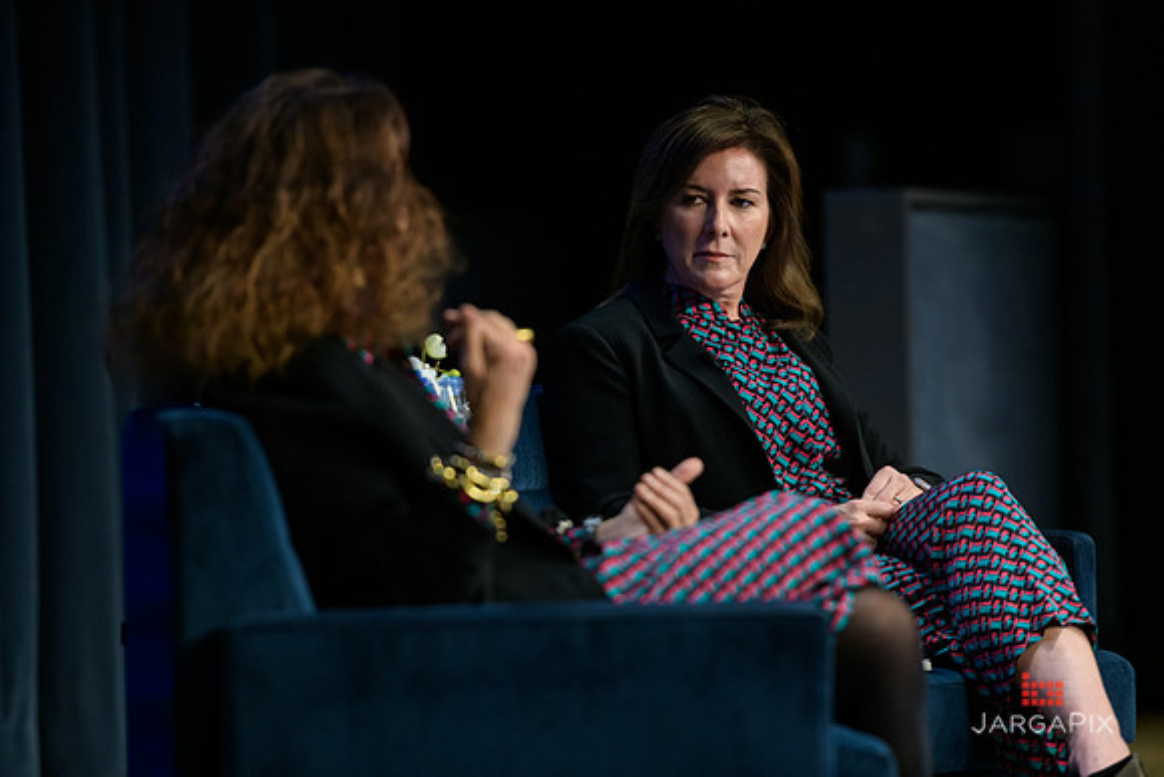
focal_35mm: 200
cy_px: 388
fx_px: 6468
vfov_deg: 6.9
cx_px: 582
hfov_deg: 10.3
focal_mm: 200
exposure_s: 1/200
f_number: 3.2
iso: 1000
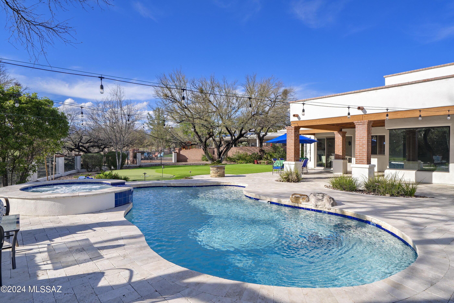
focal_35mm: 20
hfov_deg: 84.0
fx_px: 252
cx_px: 227
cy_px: 152
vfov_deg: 61.9
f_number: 9
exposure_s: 1/160
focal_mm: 20
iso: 100
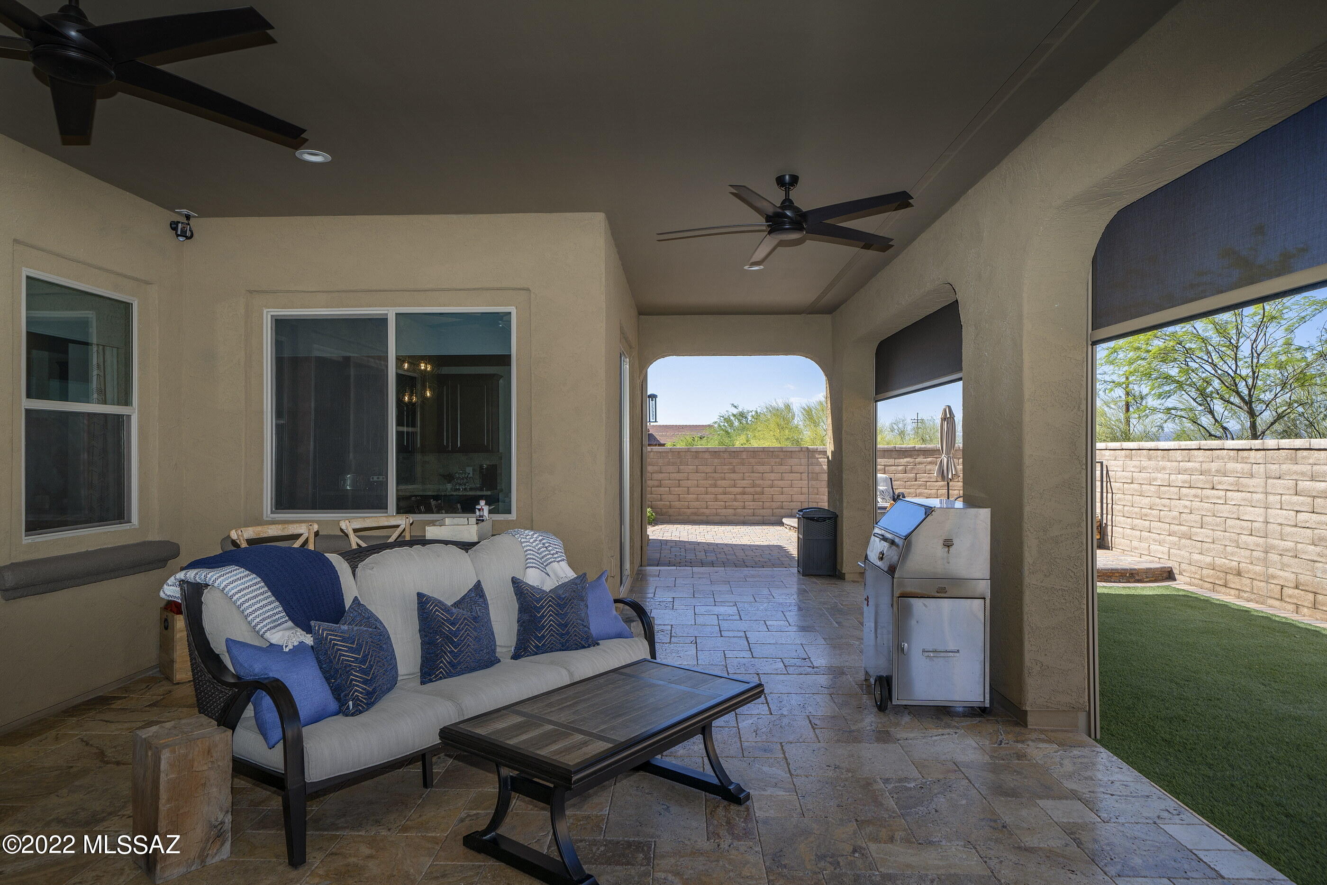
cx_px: 664
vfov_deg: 61.9
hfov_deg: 84.0
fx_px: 737
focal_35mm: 20
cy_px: 442
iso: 100
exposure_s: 1/200
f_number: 7.1
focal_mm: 20
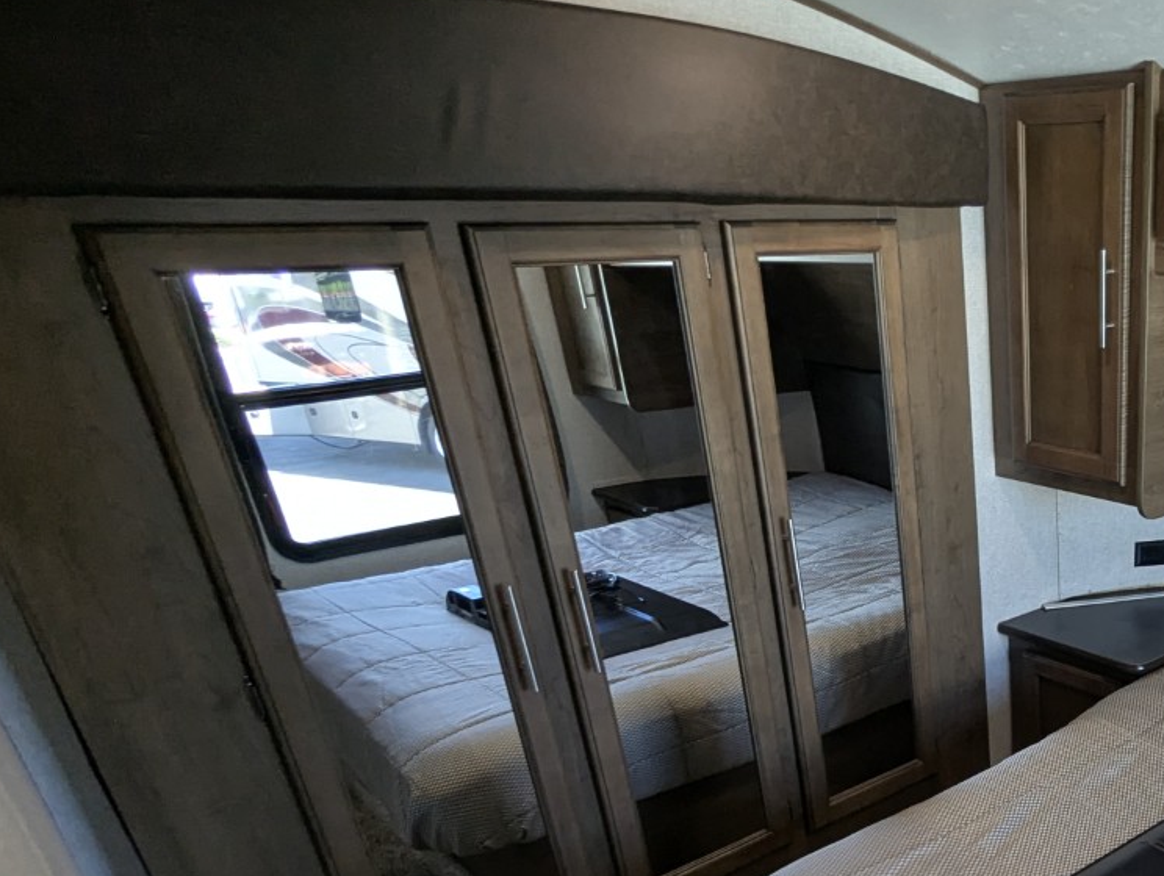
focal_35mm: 30
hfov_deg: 51.8
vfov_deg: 44.1
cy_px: 727
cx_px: 1077
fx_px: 1010
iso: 221
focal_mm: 2.35
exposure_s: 1/57.8
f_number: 2.2
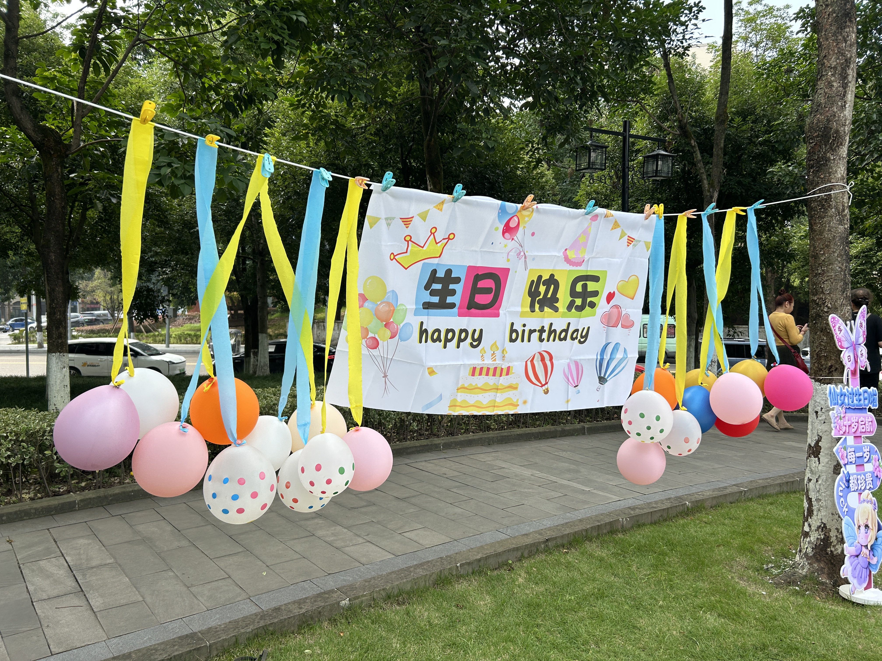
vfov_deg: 53.1
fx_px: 662
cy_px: 330
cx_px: 441
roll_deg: +0.8
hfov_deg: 67.3
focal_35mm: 26
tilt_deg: -2.2
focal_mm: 5.7
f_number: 1.5
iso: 50
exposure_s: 1/1159
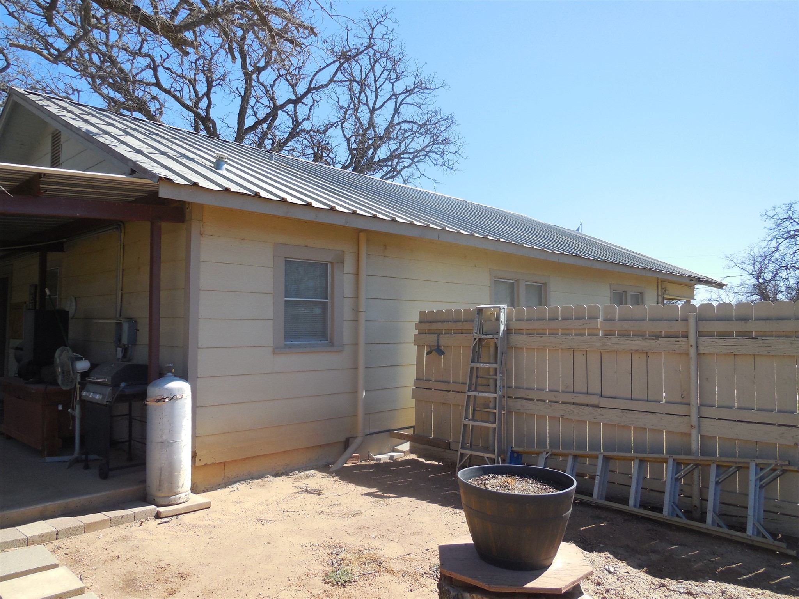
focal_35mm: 25
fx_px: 577
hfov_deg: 69.4
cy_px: 300
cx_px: 400
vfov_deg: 54.9
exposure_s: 1/1000
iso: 125
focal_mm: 4.5
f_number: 3.1
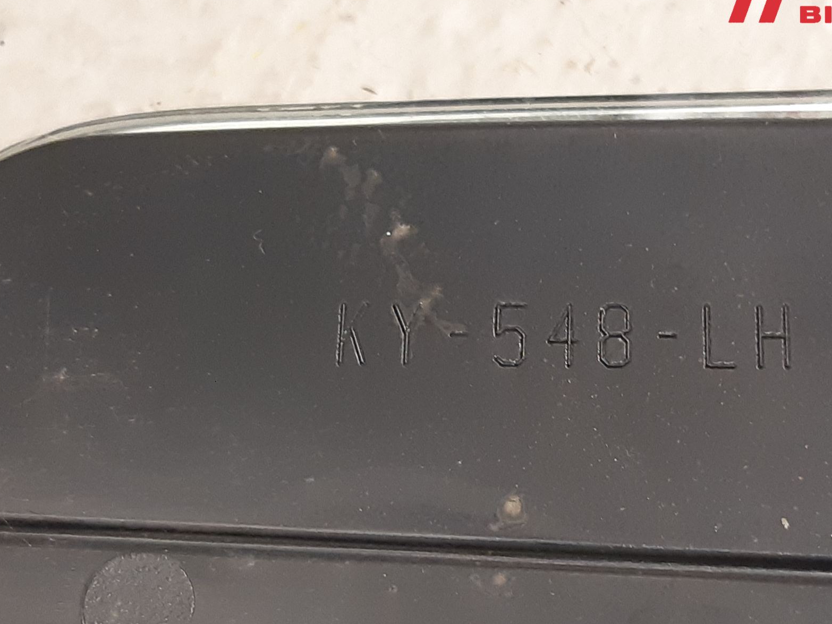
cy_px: 341
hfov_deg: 53.5
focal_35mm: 34
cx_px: 511
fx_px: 817
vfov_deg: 41.8
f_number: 1.7
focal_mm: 3.93
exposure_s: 1/33
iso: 200
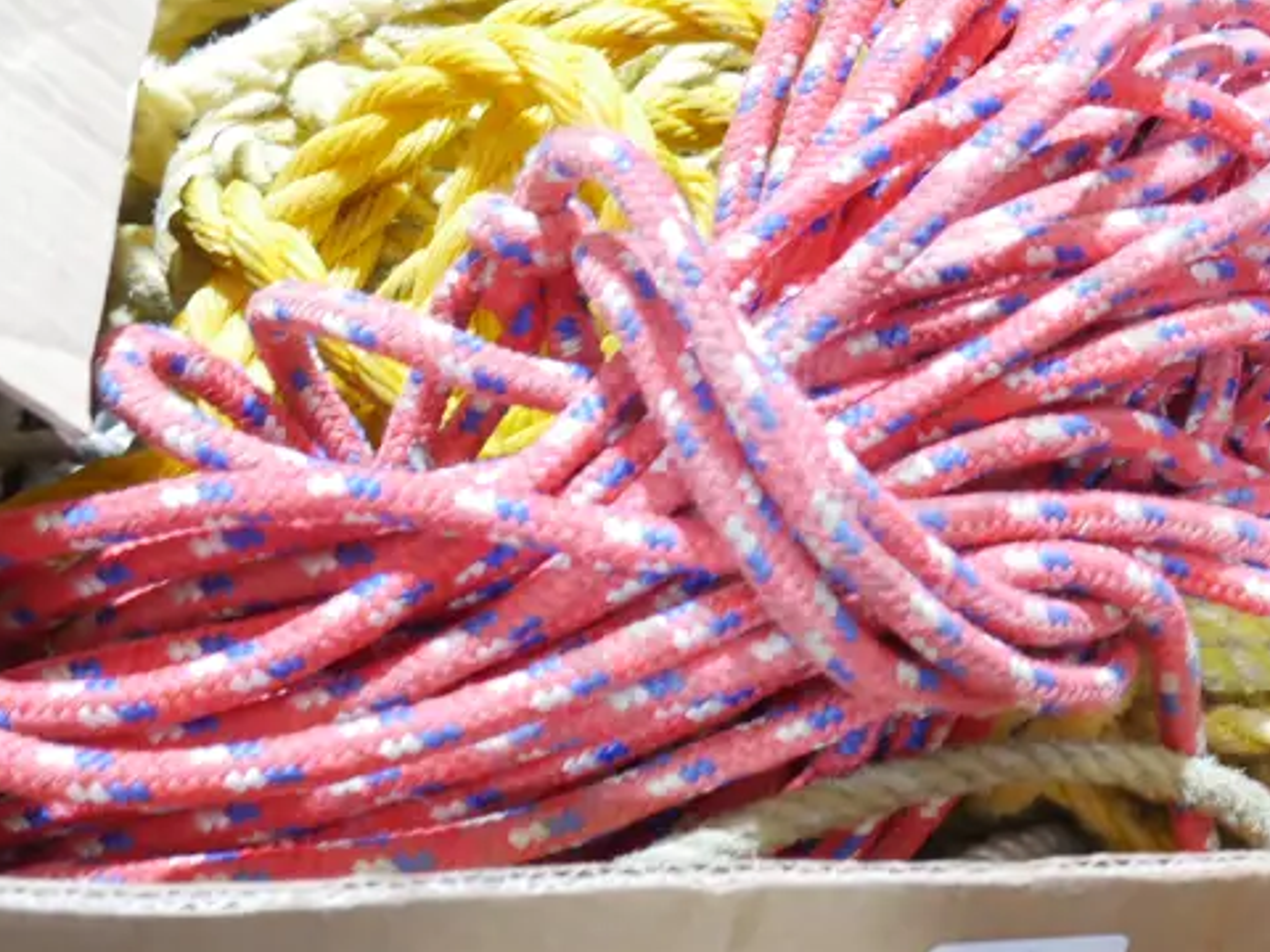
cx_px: 974
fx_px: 2348
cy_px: 457
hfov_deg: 29.7
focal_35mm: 64
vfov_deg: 22.9
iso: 1600
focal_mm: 15
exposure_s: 1/60
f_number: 3.6
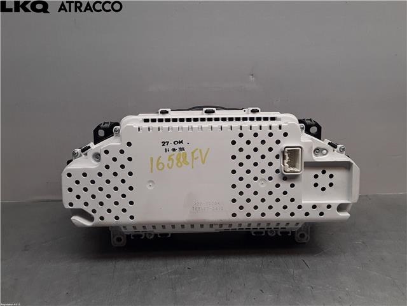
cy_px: 153
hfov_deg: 63.4
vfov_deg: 49.7
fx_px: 329
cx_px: 204
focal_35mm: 28
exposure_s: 1/119
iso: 40
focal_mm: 2.91
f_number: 1.9
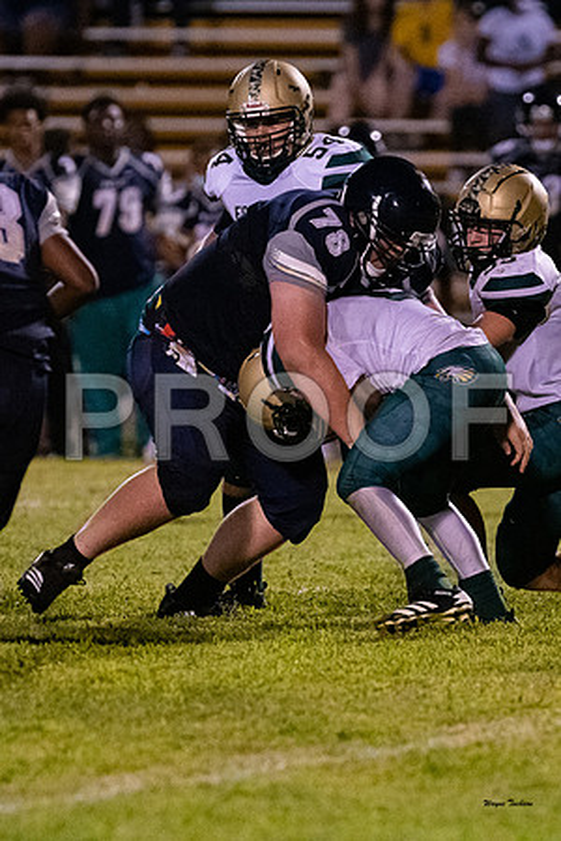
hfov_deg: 2.8
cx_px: 363
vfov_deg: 4.1
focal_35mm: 498
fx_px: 11646
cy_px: 420
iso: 6400
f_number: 2.8
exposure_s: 1/2000
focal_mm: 220
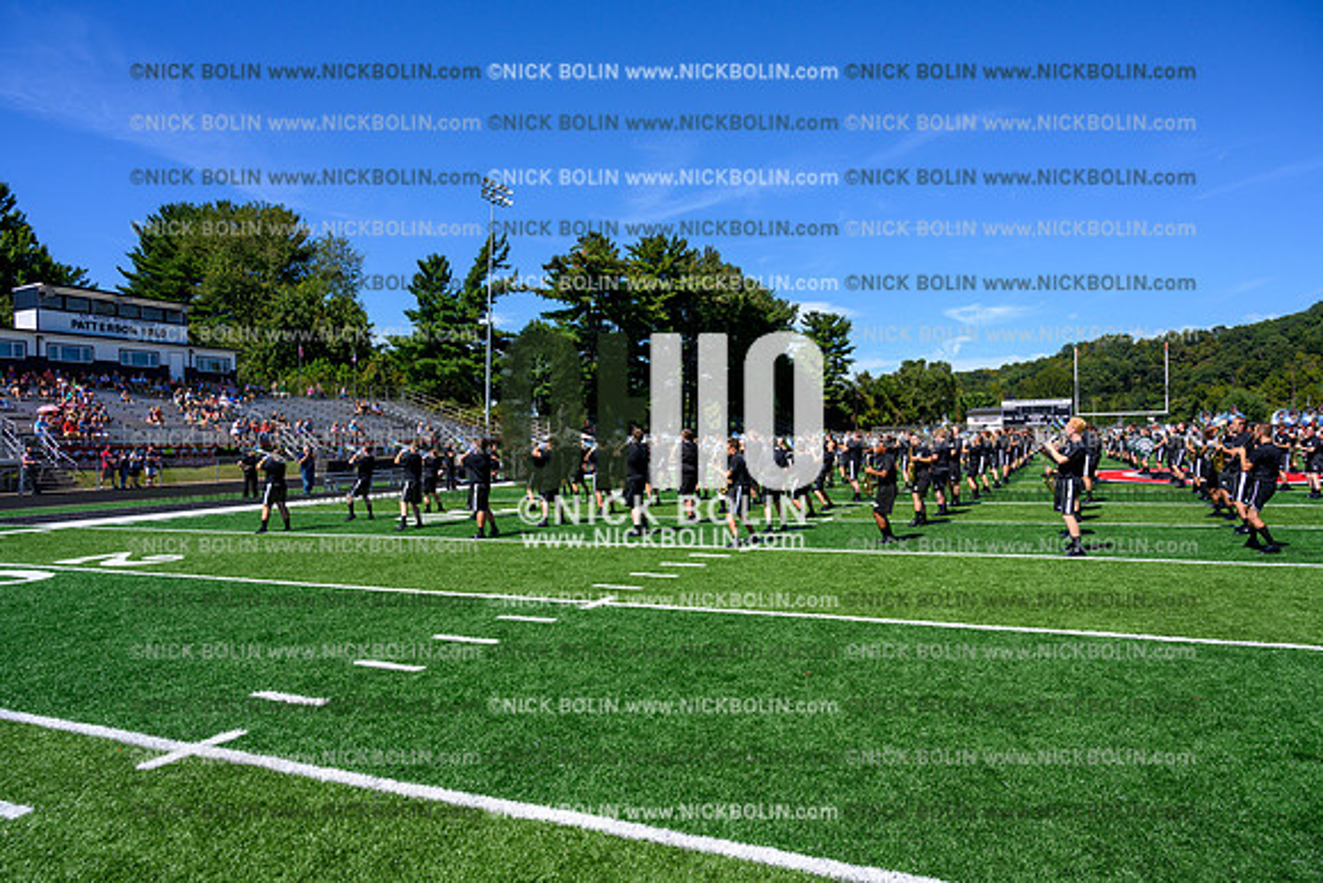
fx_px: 882
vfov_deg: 53.2
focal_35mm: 24
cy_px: 442
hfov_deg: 73.7
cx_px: 662
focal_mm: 24
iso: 160
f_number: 8
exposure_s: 1/640
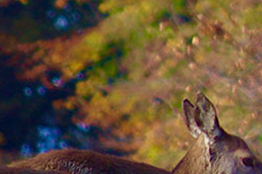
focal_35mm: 2377
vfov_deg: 0.6
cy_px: 37
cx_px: 646
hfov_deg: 0.9
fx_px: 17298
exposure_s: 1/250
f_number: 5.6
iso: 200
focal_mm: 200
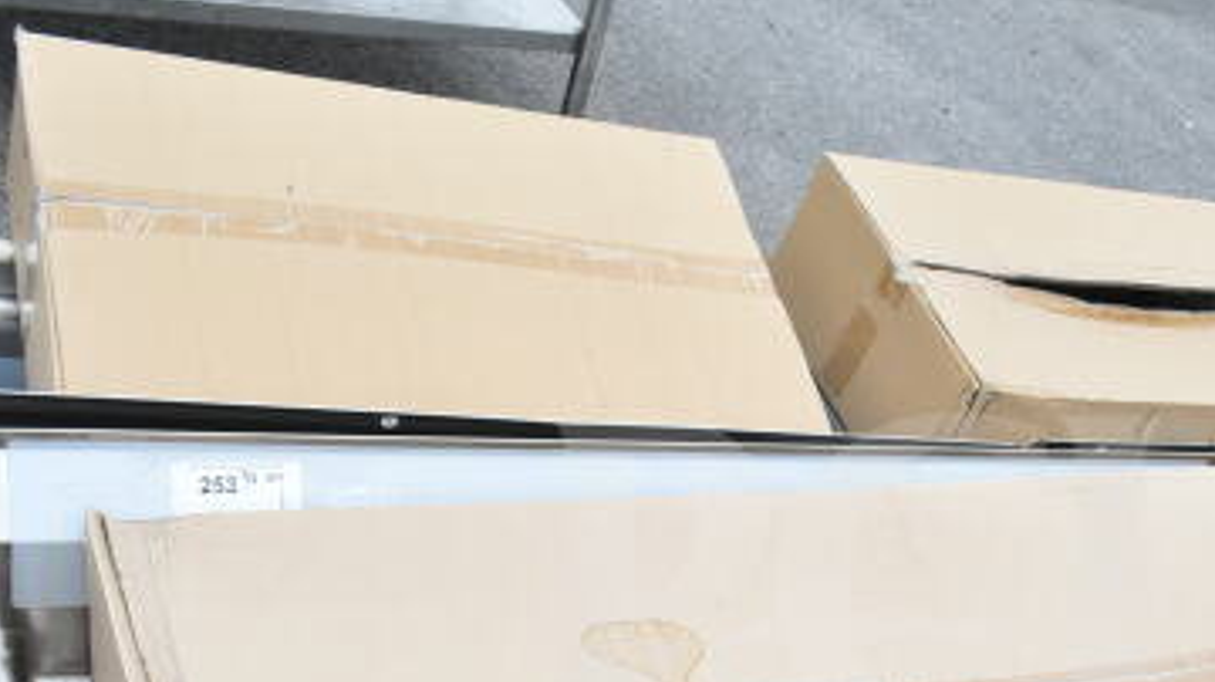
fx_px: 1545
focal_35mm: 48
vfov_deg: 23.8
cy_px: 684
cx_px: 854
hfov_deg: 42.1
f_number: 8
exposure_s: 1/250
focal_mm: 18
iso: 1600
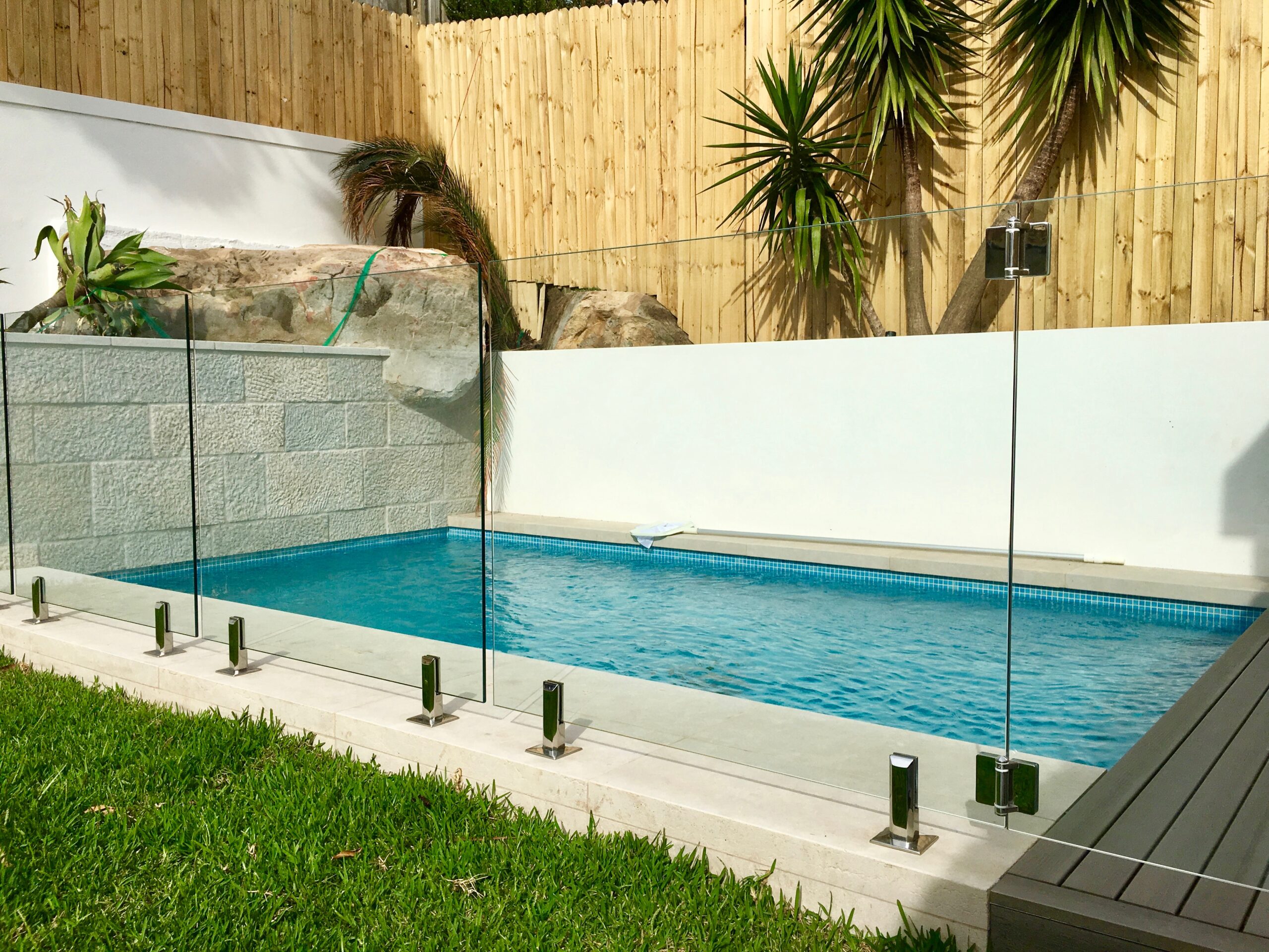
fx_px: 1063
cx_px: 634
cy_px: 476
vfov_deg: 48.2
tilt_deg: -1.4
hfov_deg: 61.7
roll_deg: +1.9
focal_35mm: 29
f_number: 2.2
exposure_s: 1/2481
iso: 25
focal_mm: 4.15
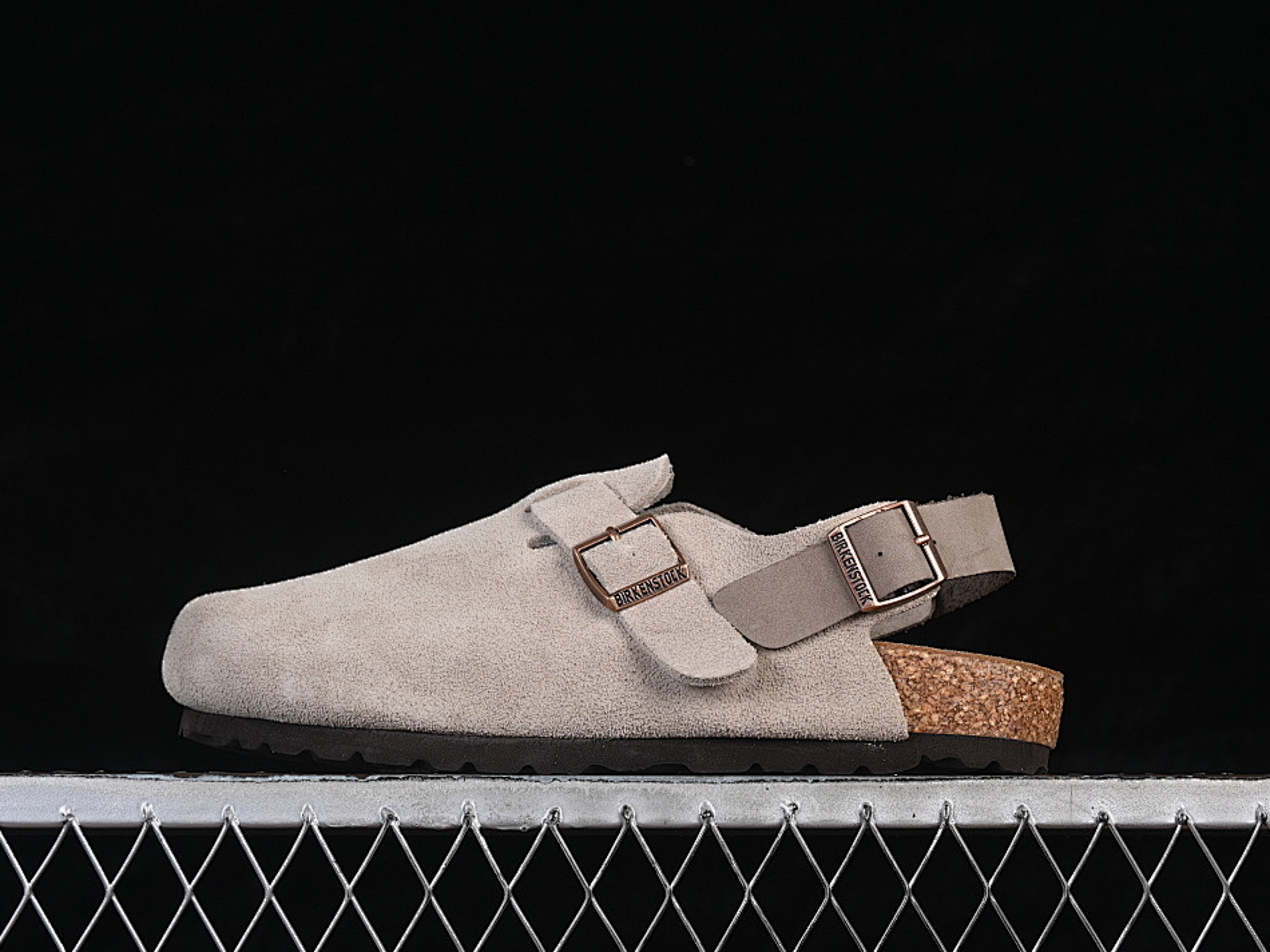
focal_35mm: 82
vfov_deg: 18.0
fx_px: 3008
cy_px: 475
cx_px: 627
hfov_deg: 23.8
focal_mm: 50
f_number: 8
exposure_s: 1/80
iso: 160
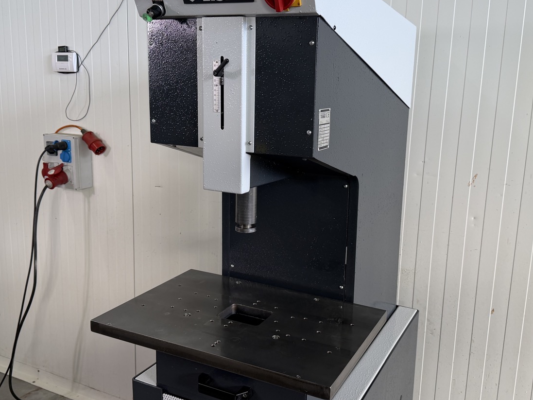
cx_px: 284
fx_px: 539
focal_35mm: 35
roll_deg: -2.3
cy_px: 192
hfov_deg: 52.6
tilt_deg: -11.8
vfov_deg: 40.7
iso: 100
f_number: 1.78
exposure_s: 1/100
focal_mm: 6.76
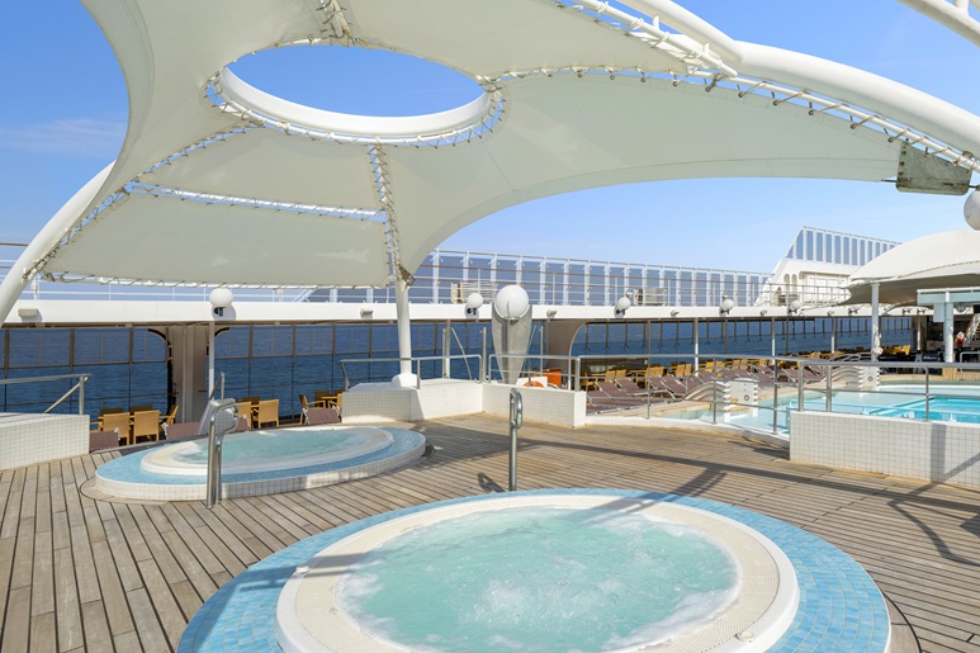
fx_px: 599
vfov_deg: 57.2
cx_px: 571
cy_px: 314
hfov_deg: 78.0
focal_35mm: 22
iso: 200
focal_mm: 17
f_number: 8
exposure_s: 1/320
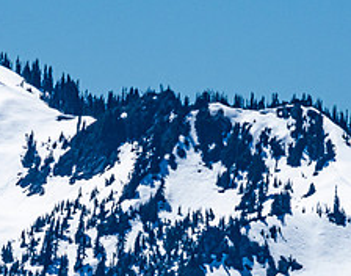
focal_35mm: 2159
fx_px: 22273
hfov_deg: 0.9
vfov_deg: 0.7
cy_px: 164
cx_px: 117
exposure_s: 1/640
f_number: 16
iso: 200
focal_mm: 560
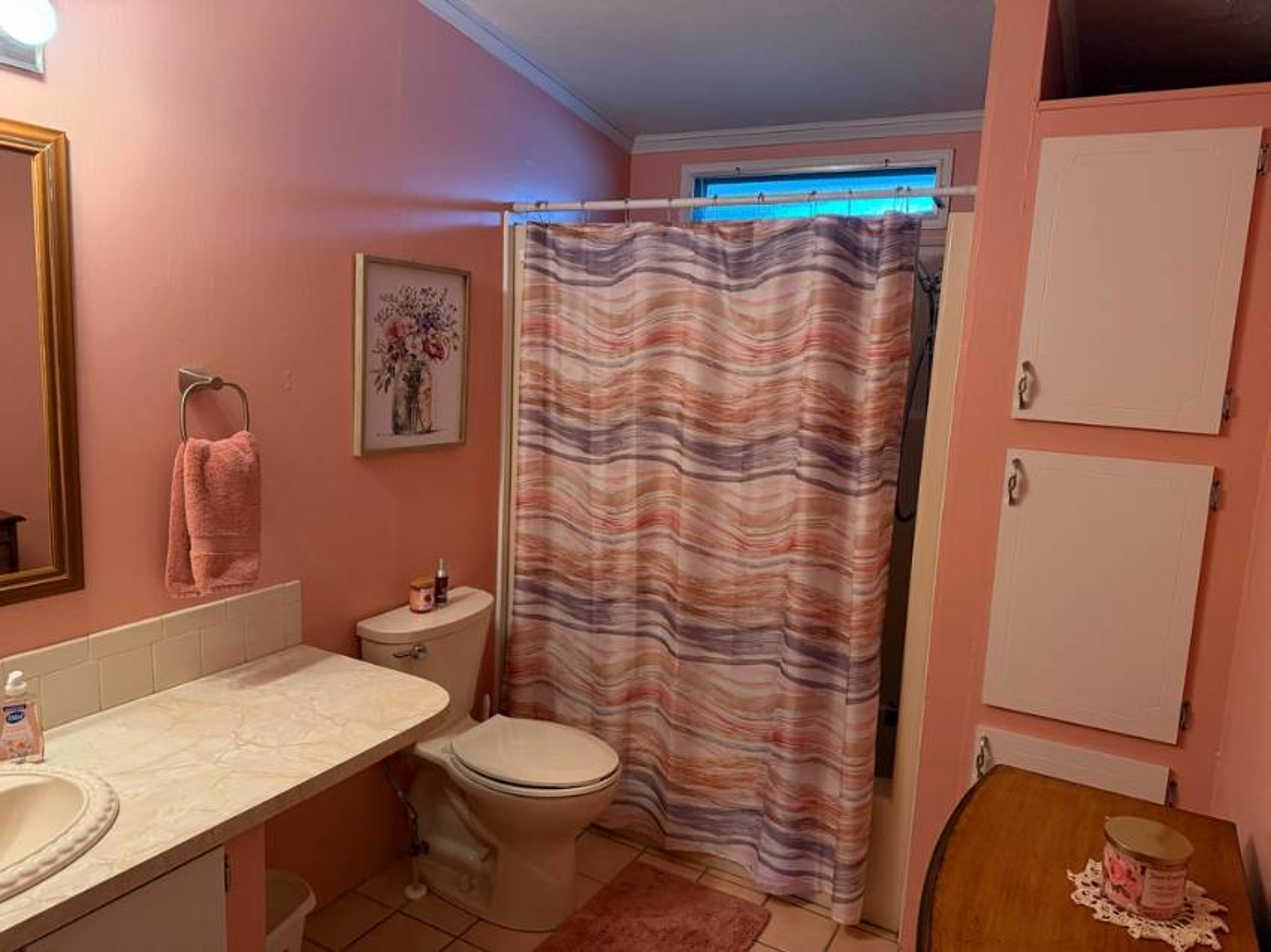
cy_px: 476
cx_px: 636
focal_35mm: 24
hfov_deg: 71.6
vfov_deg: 56.8
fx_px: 881
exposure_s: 1/60
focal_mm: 6.76
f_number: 1.78
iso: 320
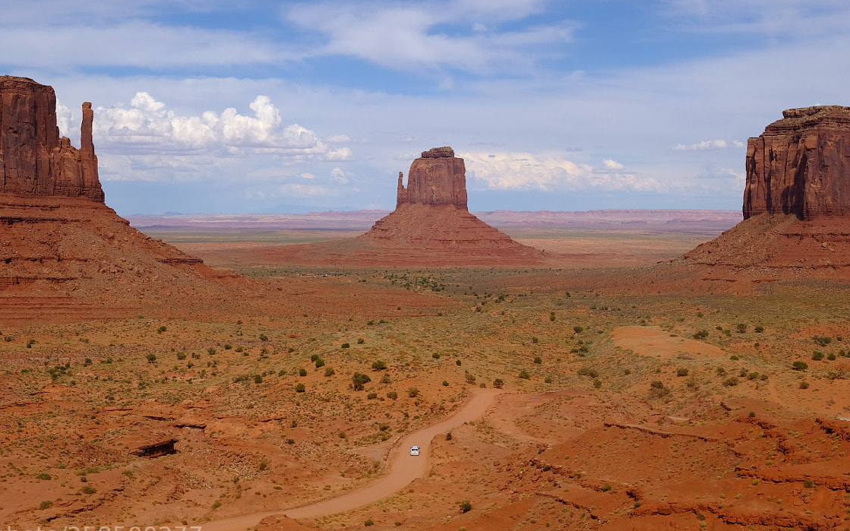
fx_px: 1181
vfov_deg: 25.2
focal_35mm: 51
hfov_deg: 39.6
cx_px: 412
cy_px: 190
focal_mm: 23
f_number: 5.6
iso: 200
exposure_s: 1/1400
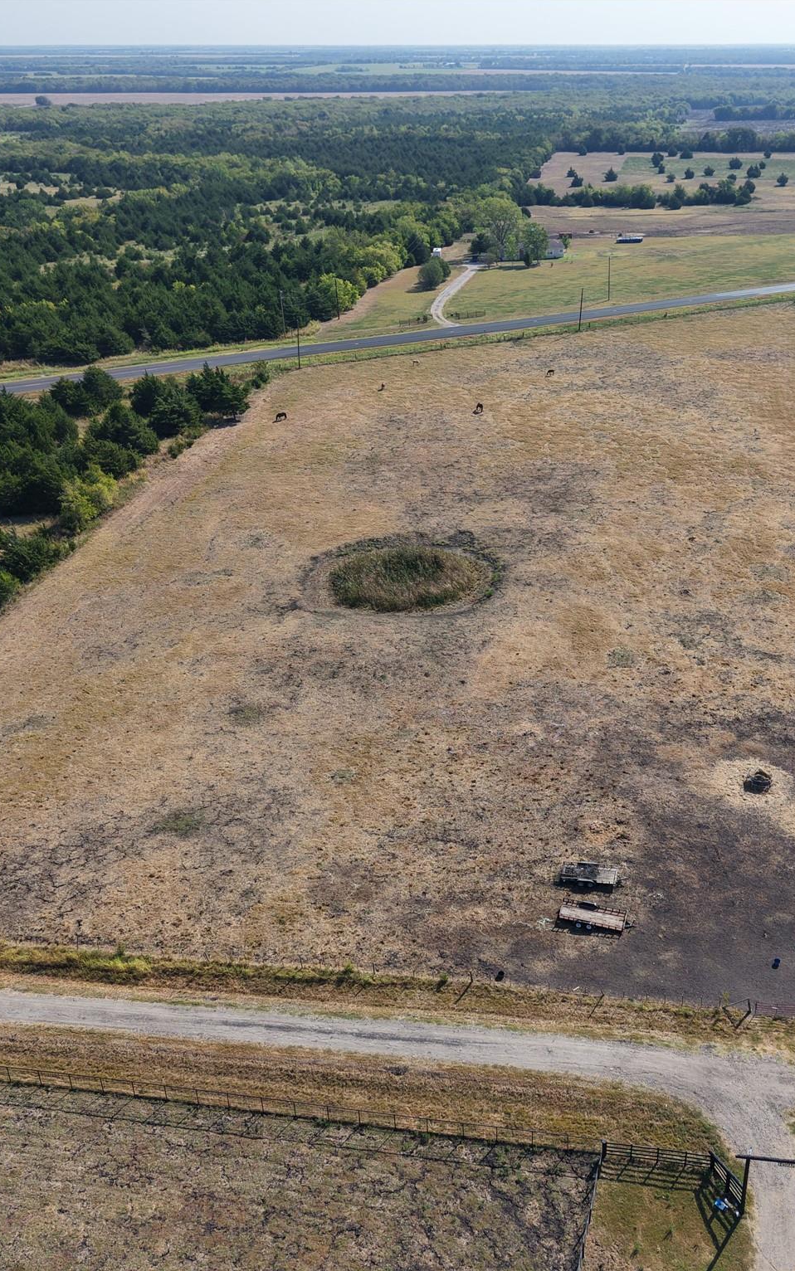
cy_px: 635
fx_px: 1178
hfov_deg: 36.9
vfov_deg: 56.7
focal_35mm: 34
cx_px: 524
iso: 220
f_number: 1.8
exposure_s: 1/5000
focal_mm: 8.67
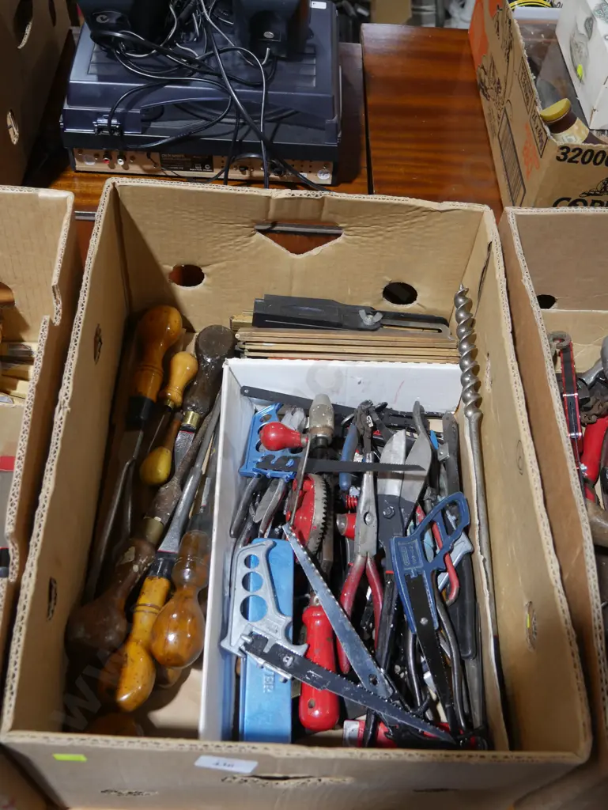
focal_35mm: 38
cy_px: 405
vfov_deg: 49.0
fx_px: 889
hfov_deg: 37.8
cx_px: 304
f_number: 4.1
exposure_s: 1/60
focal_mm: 19
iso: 500
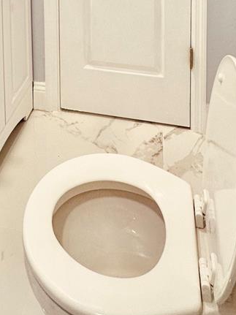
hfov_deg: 36.5
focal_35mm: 39
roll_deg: +0.0
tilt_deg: -2.7
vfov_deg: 32.4
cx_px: 82
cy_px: -117
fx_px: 355
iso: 100
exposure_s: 1/120
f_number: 2.2
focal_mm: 2.22
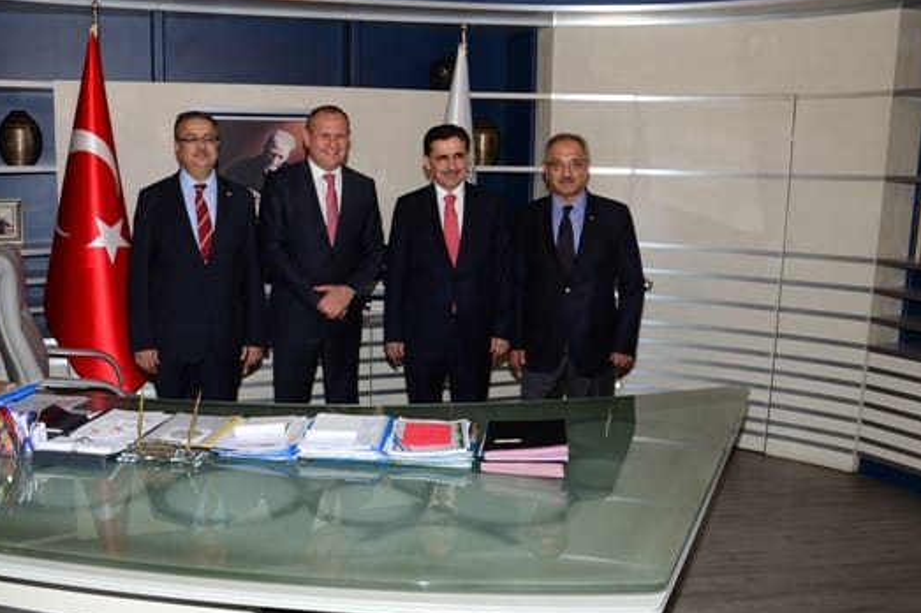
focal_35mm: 33
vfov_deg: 39.9
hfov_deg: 56.9
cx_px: 373
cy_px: 317
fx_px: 844
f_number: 5.6
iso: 400
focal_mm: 18
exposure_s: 1/60
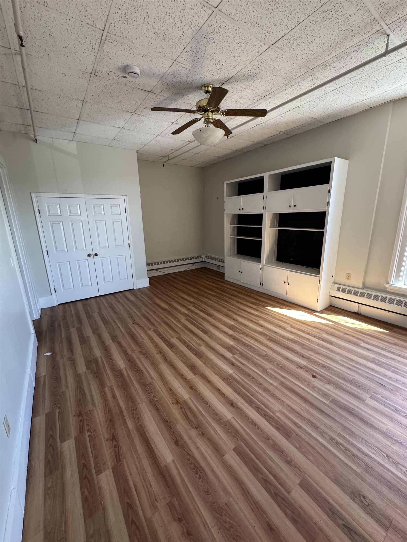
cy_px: 271
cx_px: 204
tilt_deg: -14.2
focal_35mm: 14
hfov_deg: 85.7
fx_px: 219
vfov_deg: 102.1
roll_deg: +1.0
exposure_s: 1/99
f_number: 2.2
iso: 320
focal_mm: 2.22
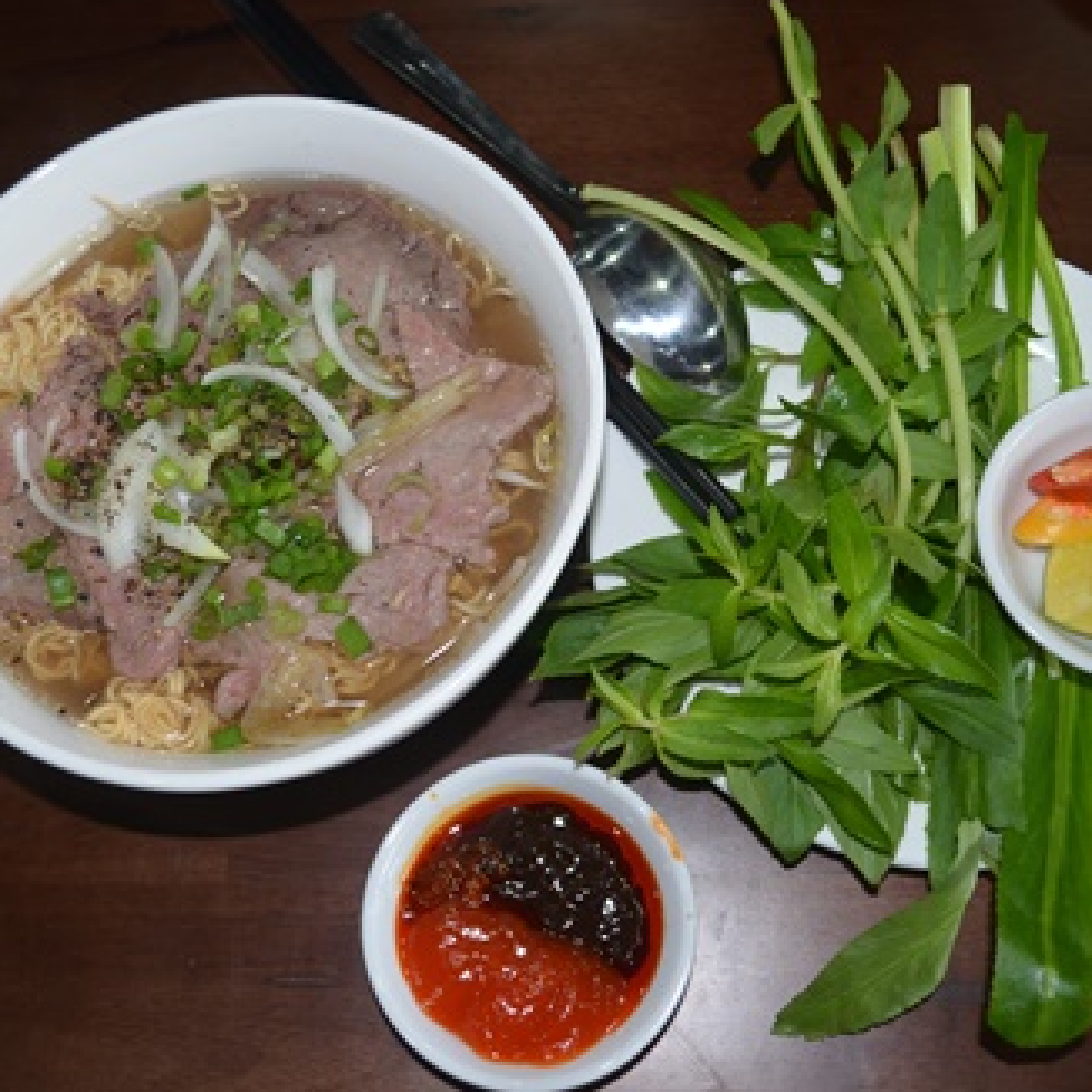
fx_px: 1392
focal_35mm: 39
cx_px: 563
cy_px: 544
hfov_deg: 42.8
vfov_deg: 42.8
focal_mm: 20
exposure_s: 1/60
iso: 720
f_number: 3.8
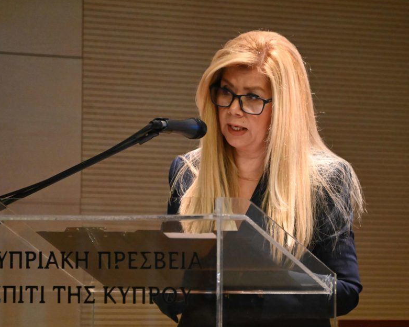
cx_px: 262
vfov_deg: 4.2
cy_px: 164
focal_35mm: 369
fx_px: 4467
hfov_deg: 5.2
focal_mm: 300
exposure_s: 1/320
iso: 14400
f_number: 5.6
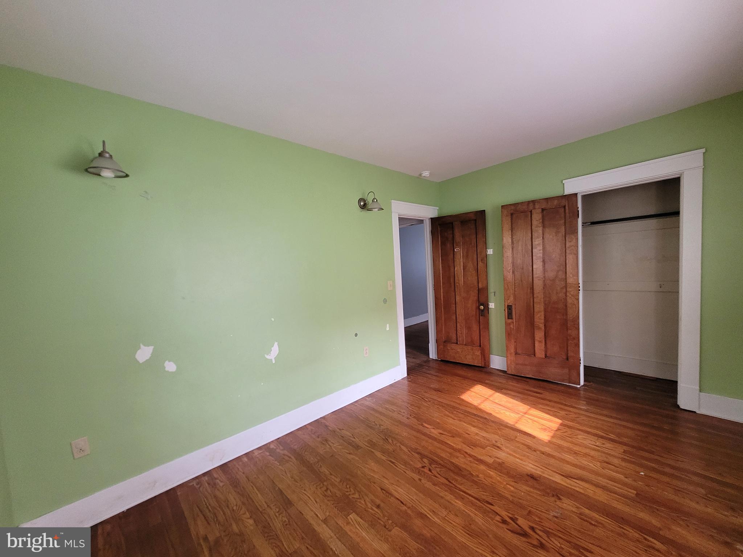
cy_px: 278
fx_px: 279
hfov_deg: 106.2
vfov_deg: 89.9
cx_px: 372
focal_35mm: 13
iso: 250
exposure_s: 1/60
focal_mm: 1.74
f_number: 2.2
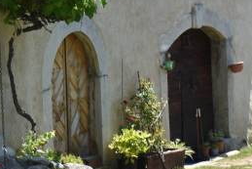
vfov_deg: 7.0
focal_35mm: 190
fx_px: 1331
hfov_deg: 10.7
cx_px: -6
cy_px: -163
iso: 200
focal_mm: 32
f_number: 9
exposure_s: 1/320
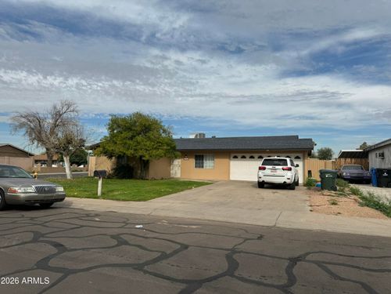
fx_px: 271
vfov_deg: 56.8
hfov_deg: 71.6
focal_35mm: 24
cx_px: 196
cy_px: 147
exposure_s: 1/7092
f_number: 1.78
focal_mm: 6.76
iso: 80
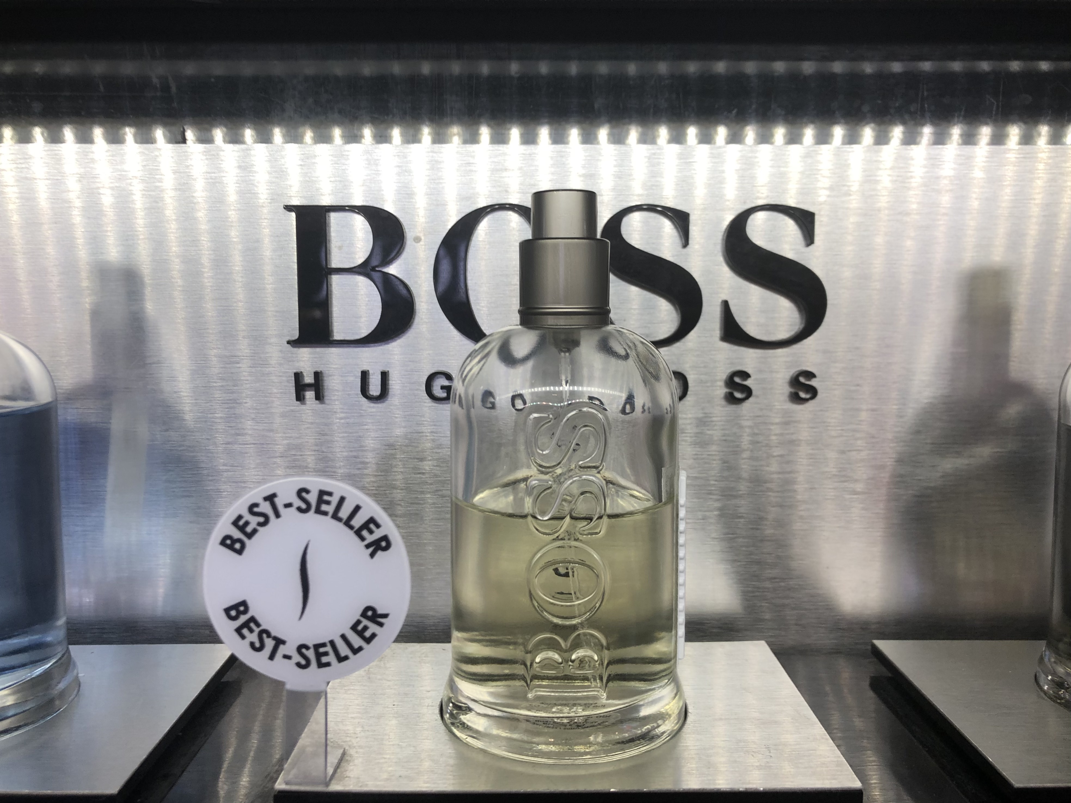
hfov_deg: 63.4
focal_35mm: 28
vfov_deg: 49.7
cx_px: 536
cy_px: 402
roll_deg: +0.2
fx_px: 866
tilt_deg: -4.6
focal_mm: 4
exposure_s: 1/98
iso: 25
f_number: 1.8
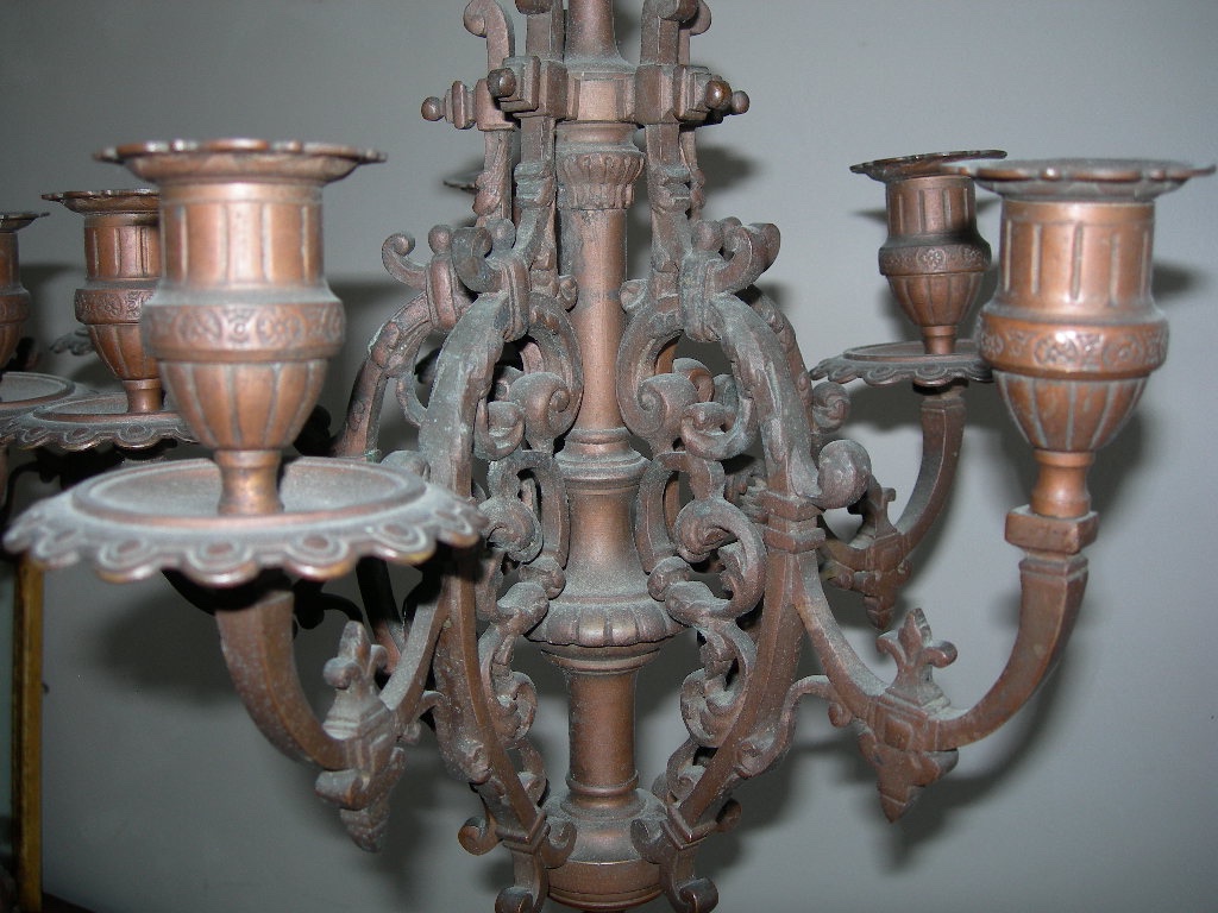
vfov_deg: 37.7
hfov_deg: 49.0
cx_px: 609
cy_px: 456
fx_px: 1337
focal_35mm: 38
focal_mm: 7.8
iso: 50
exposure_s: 1/60.1
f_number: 2.8
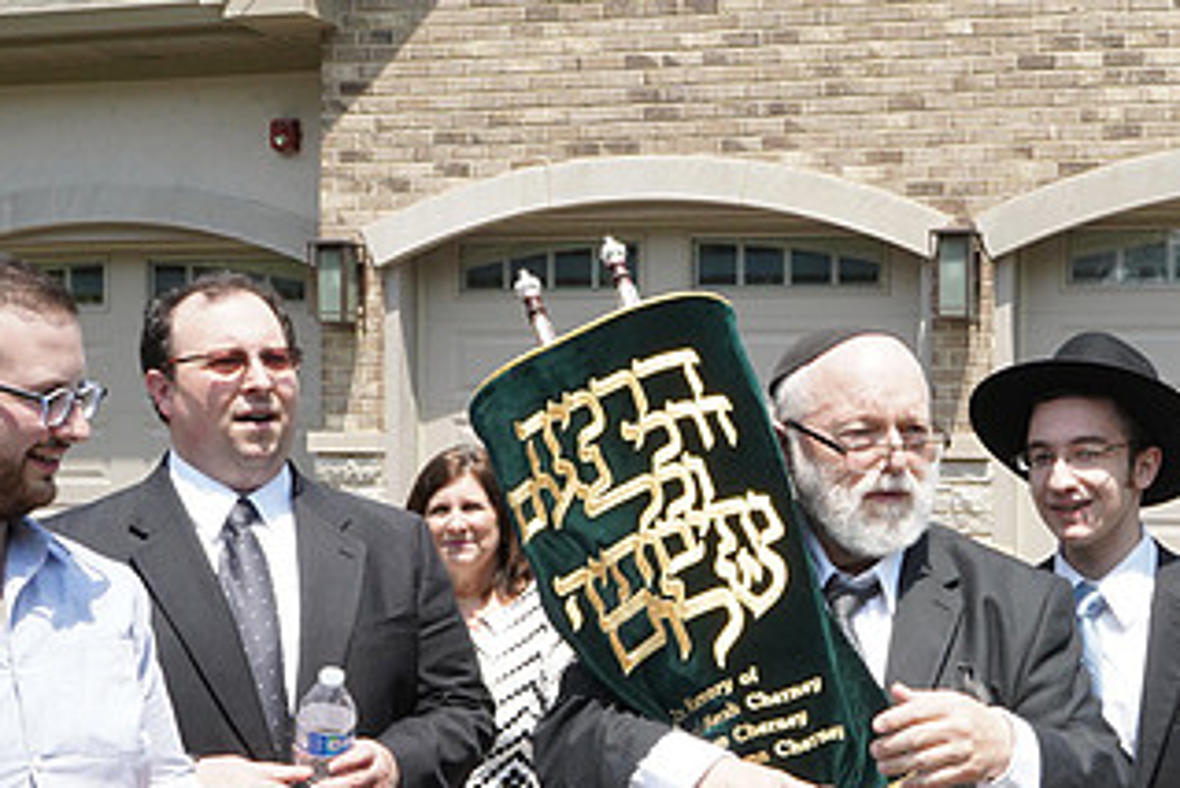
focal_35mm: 60
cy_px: 568
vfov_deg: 22.5
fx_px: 1967
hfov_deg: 32.9
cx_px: 858
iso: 3200
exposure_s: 1/320
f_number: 25
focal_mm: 33
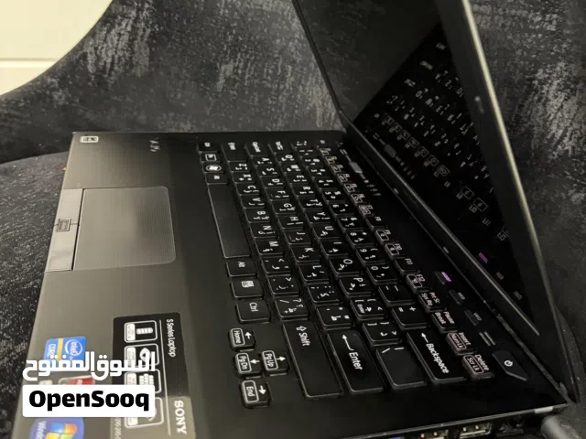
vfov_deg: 56.8
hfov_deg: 71.6
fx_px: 406
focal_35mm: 24
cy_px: 220
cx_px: 293
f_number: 1.78
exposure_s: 1/25
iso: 1000
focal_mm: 6.76
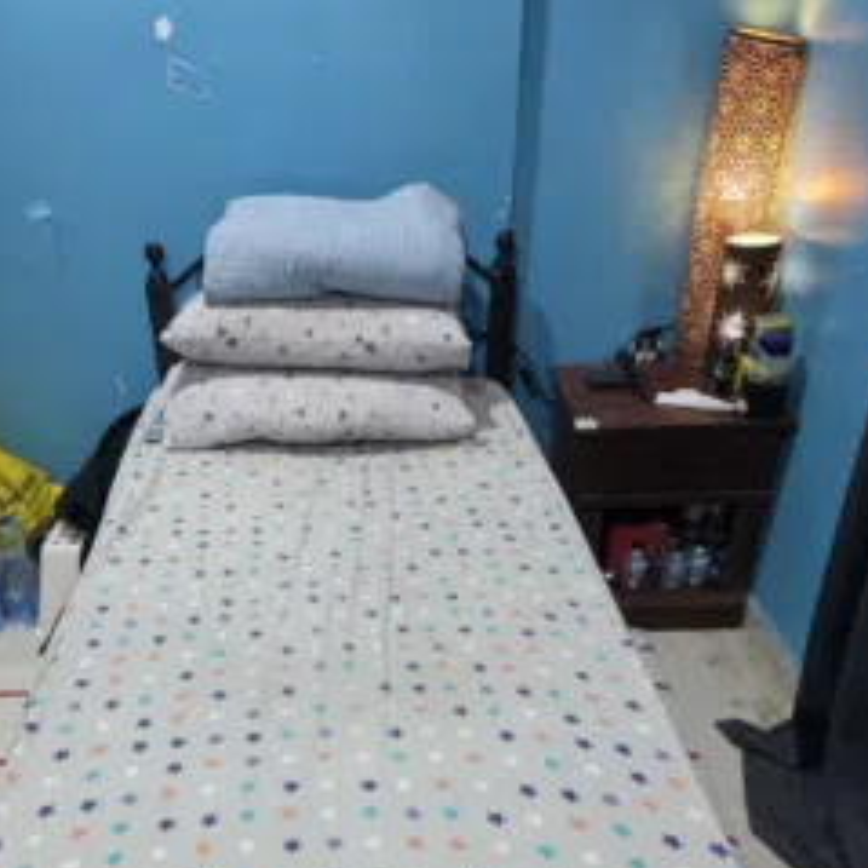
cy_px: 661
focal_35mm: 34
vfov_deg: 46.5
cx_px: 363
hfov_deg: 48.3
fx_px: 965
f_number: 1.7
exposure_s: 1/100
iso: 320
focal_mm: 6.3
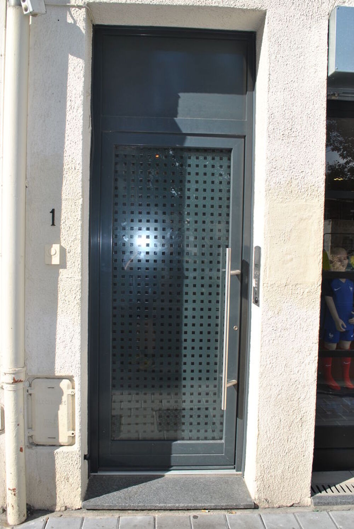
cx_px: 177
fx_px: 441
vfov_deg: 61.9
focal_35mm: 30
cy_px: 264
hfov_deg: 43.7
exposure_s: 1/200
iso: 100
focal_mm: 20
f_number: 8
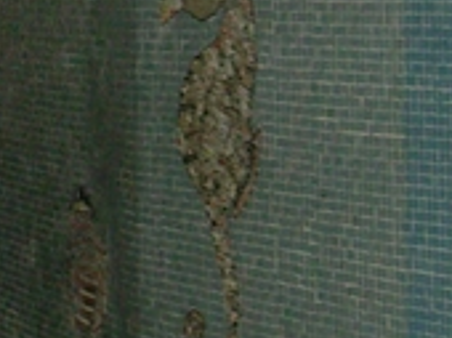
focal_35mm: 215
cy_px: 96
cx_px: 29
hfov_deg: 9.2
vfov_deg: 6.9
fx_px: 2803
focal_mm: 6.3
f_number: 2.9
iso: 67
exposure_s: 1/42.7
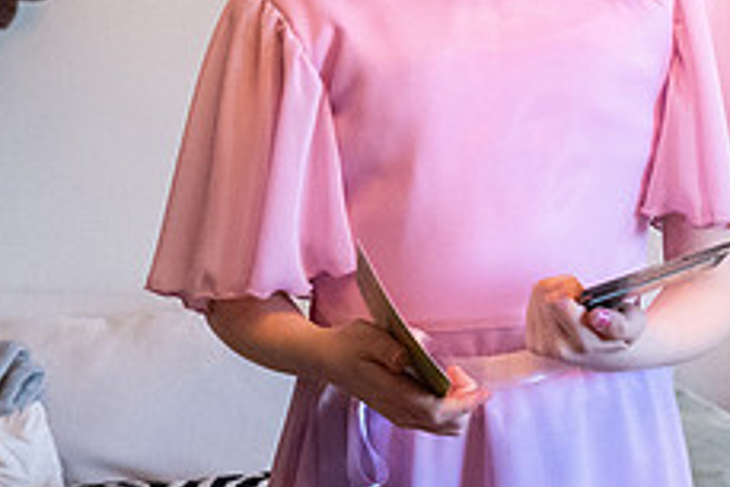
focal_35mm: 137
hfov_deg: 14.9
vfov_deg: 10.0
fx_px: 2780
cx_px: 491
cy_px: 152
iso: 2500
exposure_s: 1/125
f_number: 4
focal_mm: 27.5
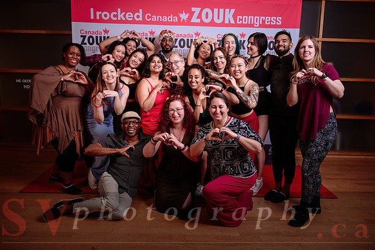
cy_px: 125
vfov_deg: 41.7
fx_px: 328
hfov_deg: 59.5
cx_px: 188
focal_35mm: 32
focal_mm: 31.5
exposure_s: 1/160
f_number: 5.6
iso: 100
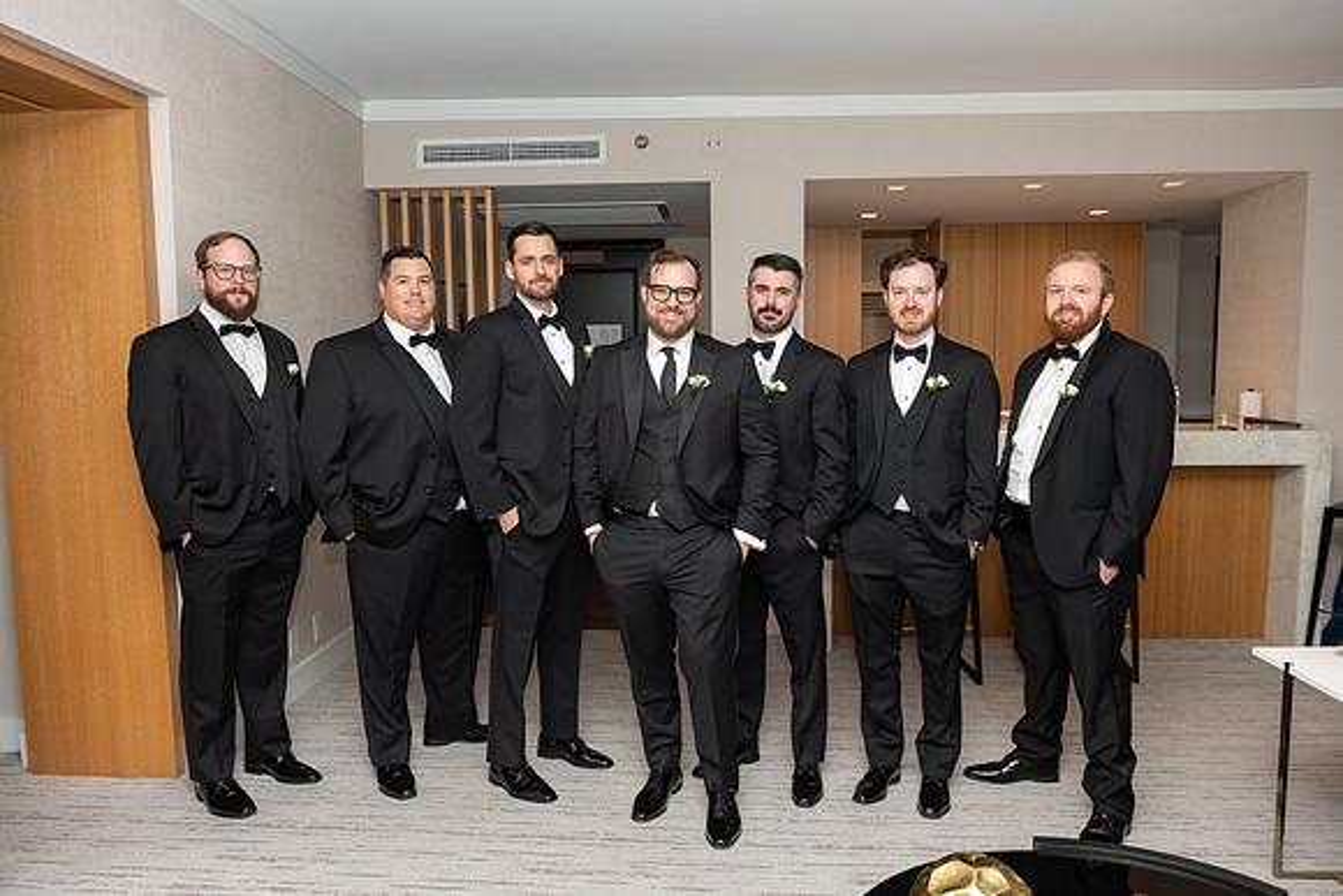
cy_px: 448
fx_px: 1007
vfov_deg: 48.0
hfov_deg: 67.4
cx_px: 672
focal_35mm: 27
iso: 1250
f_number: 4
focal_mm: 27
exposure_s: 1/200
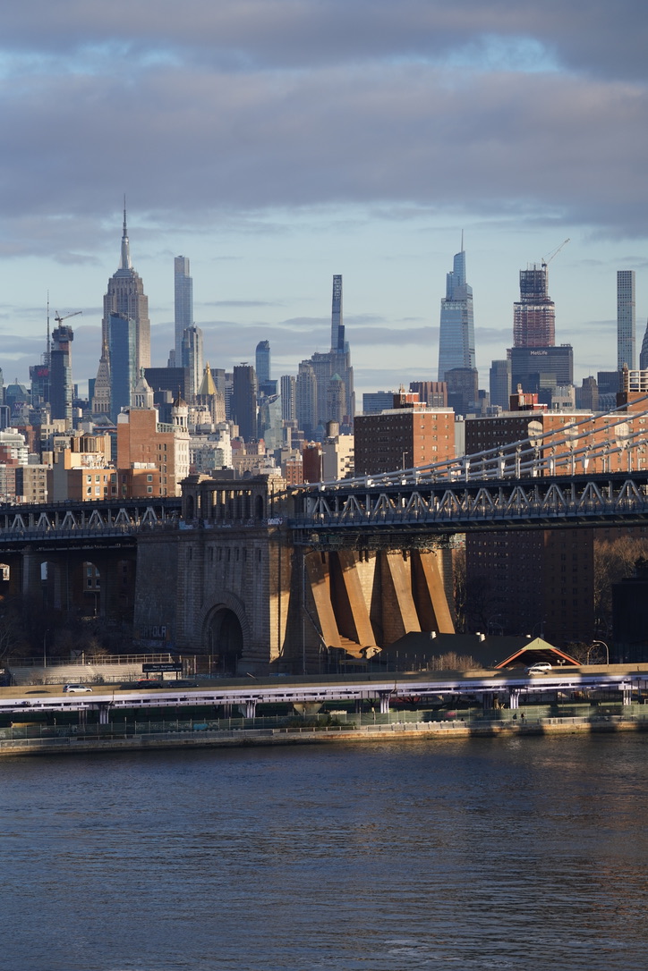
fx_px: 3645
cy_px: 486
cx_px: 324
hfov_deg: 10.2
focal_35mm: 135
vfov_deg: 15.2
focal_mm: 135
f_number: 1.8
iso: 250
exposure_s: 1/8000
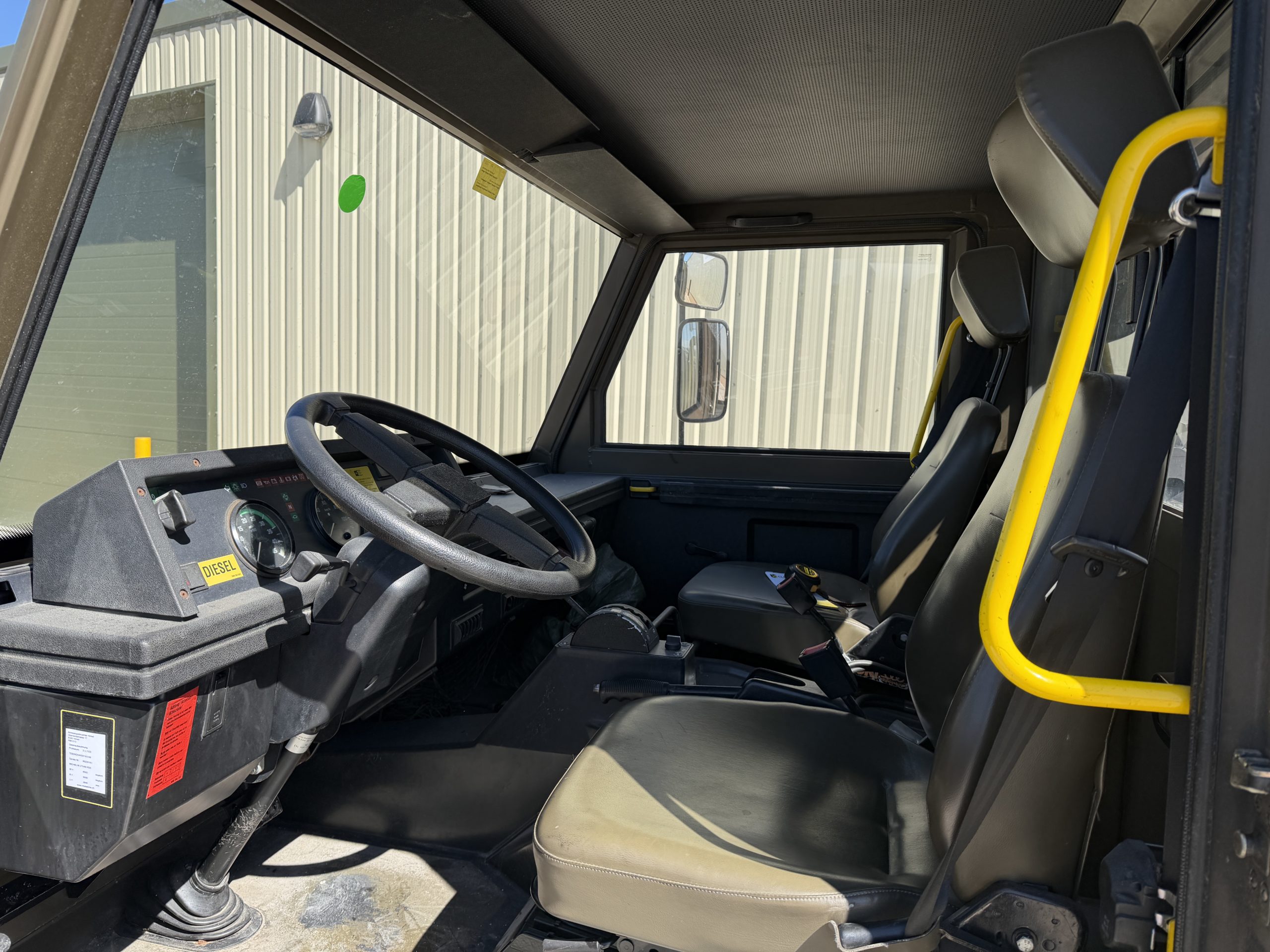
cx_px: 635
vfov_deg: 56.8
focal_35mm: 24
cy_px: 476
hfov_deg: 71.6
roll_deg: -1.5
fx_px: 881
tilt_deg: -4.9
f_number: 1.78
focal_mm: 6.76
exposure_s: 1/2053
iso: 80
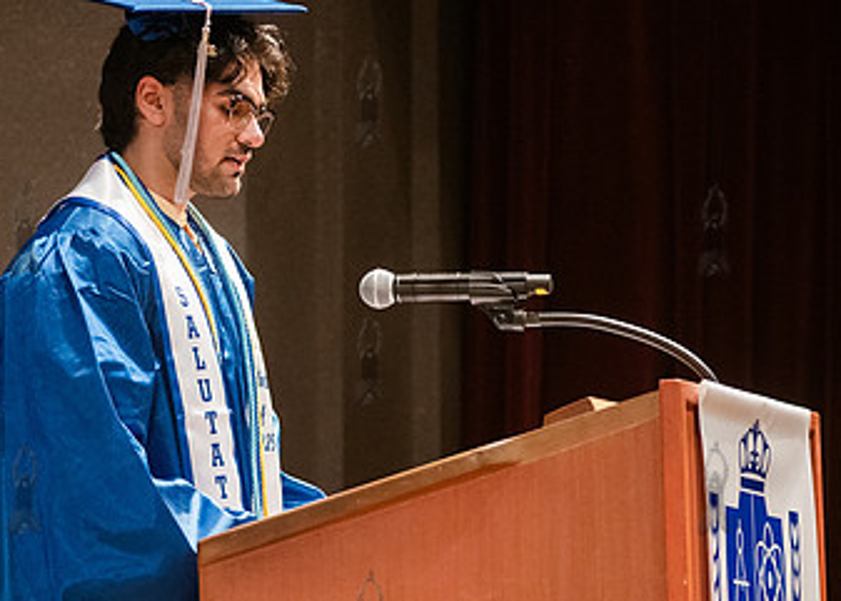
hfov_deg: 6.0
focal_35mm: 334
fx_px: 7981
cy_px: 327
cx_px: 272
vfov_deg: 4.3
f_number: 4
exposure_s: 1/200
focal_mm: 170
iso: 5000
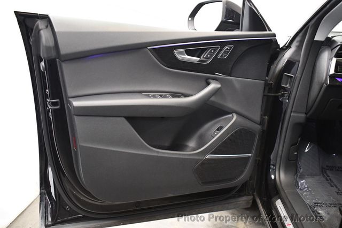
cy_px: 114
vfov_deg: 36.8
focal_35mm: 36
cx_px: 171
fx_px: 342
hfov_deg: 53.2
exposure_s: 1/60
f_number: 3.8
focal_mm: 24
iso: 4500
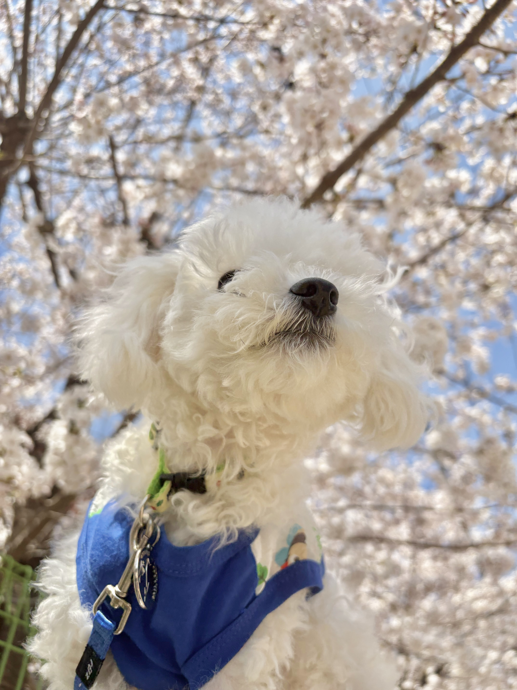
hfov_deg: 53.1
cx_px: 258
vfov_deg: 67.3
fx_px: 518
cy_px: 345
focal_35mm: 26
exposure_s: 1/2985
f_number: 1.6
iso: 50
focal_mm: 5.96
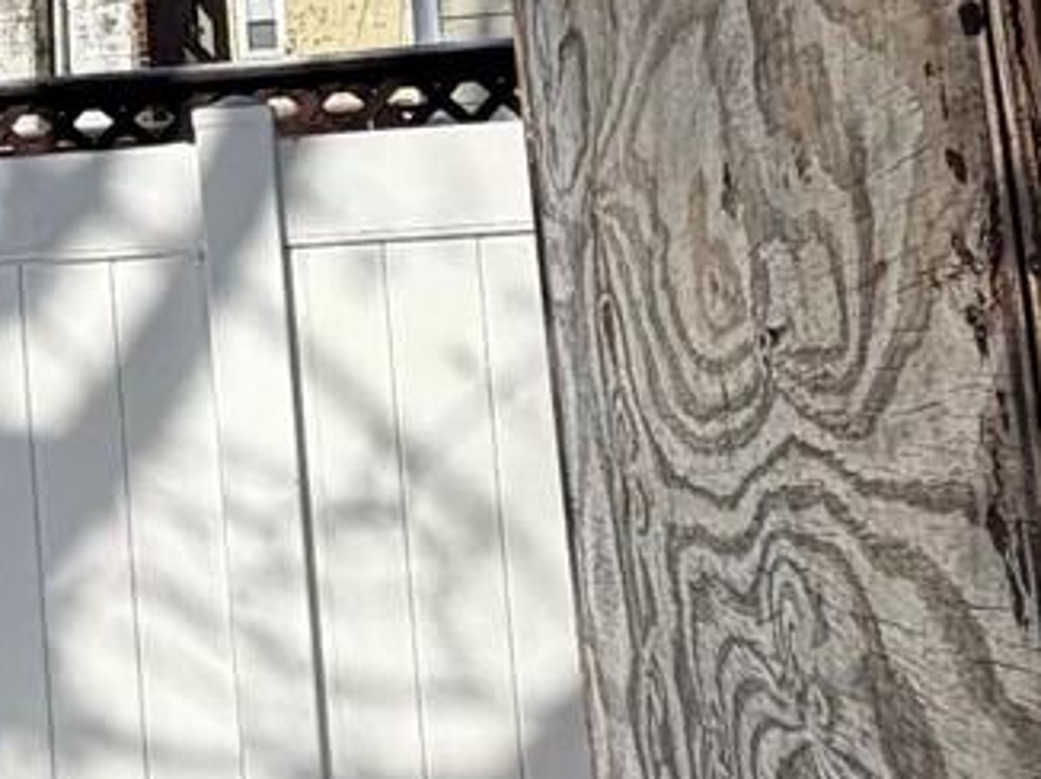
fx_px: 2644
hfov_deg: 21.5
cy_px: 35
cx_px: 3
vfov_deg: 16.5
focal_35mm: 88
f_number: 2.2
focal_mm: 2.22
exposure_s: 1/2320
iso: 20
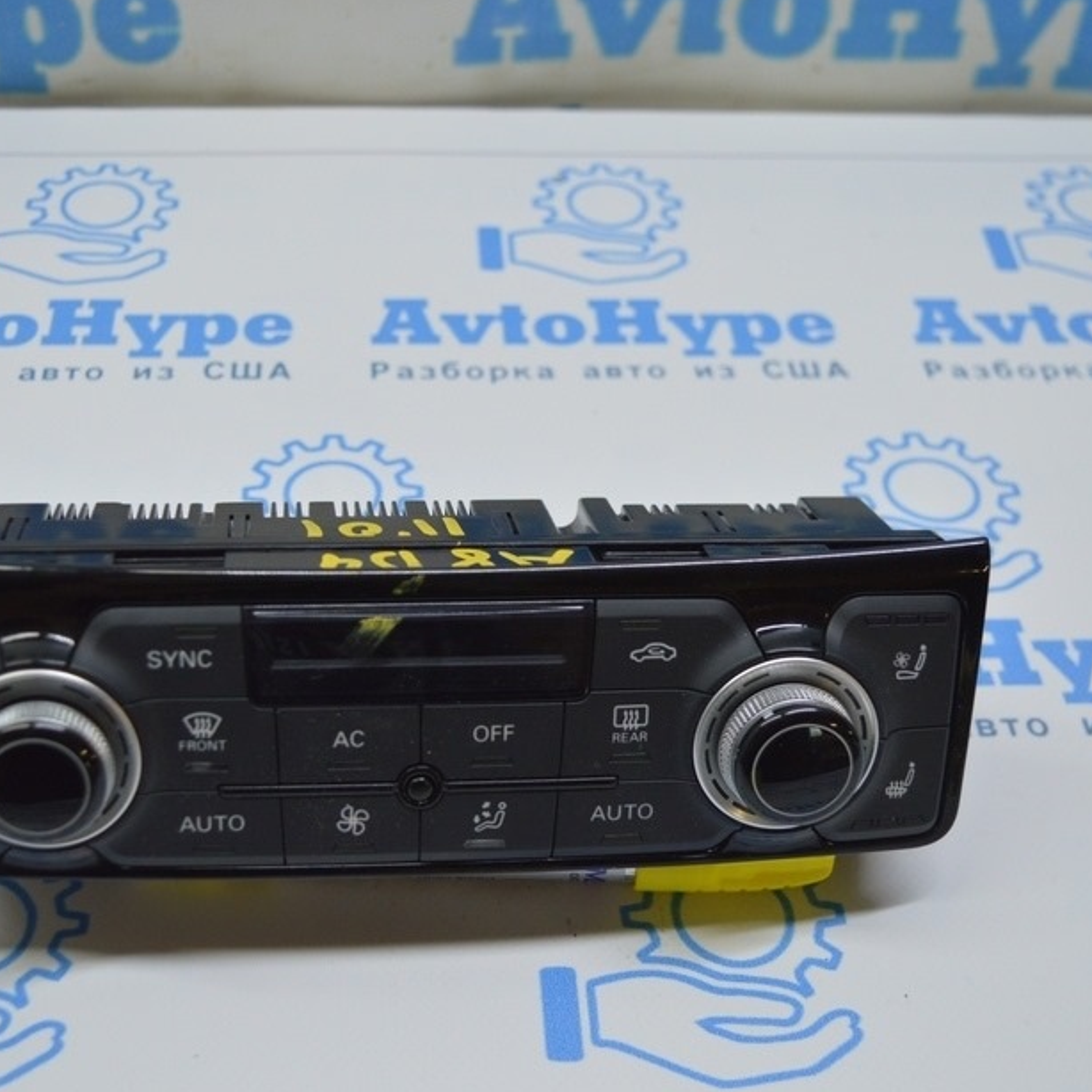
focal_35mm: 51
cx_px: 405
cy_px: 595
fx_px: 1820
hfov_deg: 33.2
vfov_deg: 33.4
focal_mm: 24
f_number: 4
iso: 400
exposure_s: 1/100
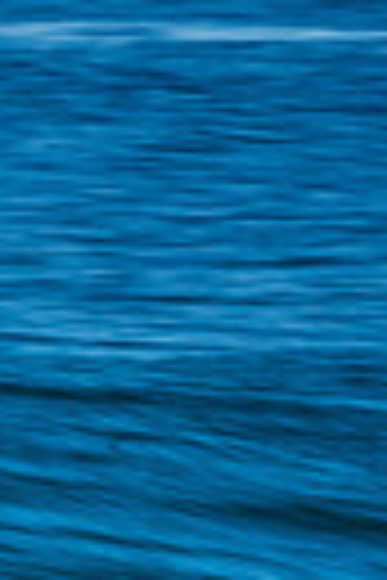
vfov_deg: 0.6
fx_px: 54289
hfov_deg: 0.4
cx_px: -464
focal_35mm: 3367
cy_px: 767
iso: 100
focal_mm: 500
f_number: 25
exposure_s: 1/20
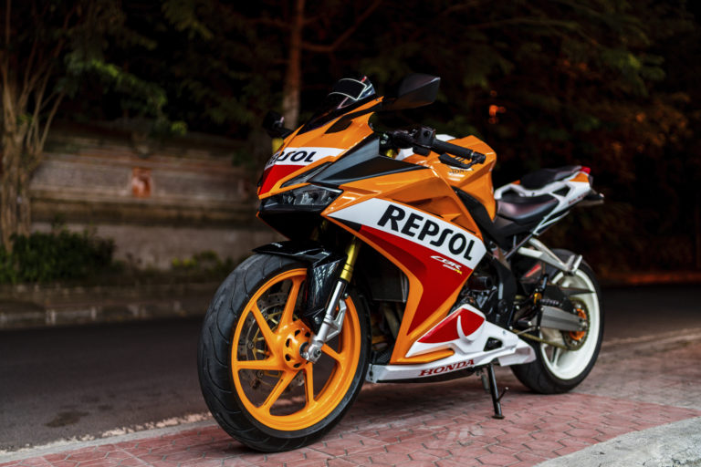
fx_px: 681
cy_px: 234
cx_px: 350
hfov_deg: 54.4
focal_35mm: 35
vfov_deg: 37.9
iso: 125
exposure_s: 1/25
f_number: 1.4
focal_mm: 35
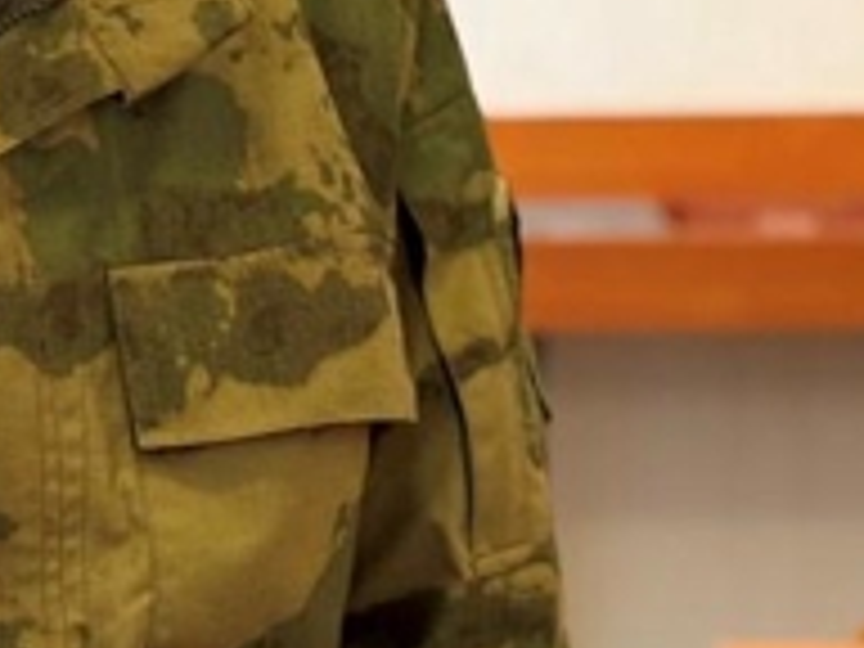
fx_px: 4168
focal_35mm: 167
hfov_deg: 11.8
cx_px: 196
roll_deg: +0.9
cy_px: -99
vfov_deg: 8.8
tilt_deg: -3.9
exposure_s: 1/50
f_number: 1.78
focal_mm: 6.76
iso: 250
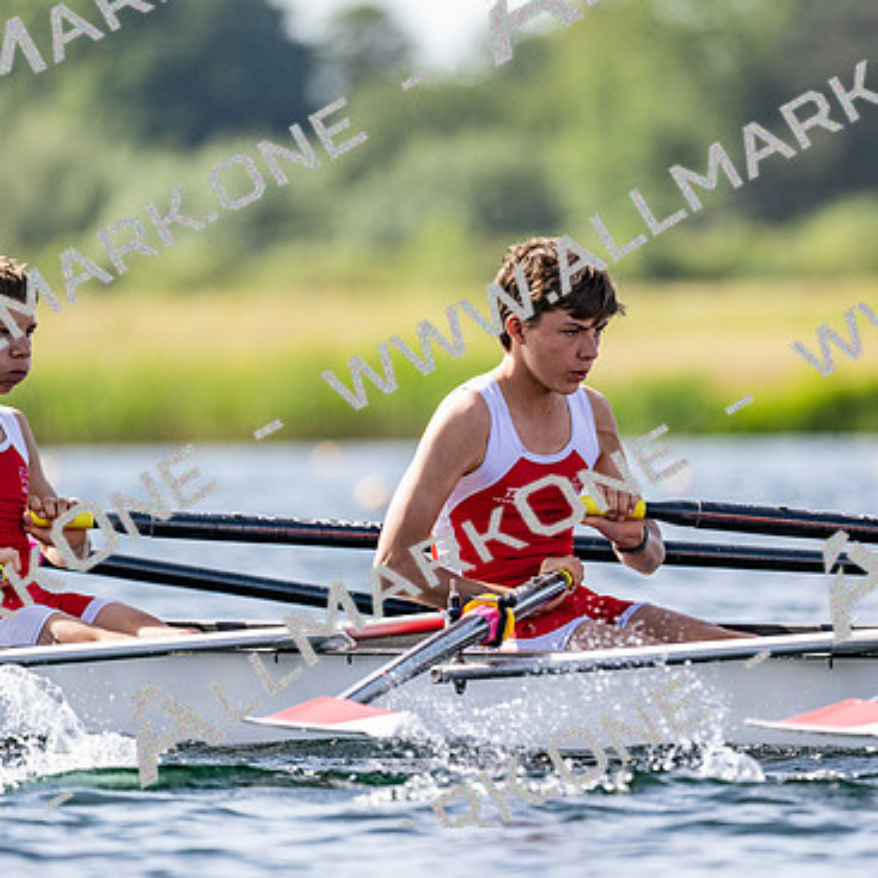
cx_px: 617
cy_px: 417
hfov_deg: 3.3
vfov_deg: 3.3
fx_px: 15438
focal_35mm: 538
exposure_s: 1/2500
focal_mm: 400
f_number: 4.5
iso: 360
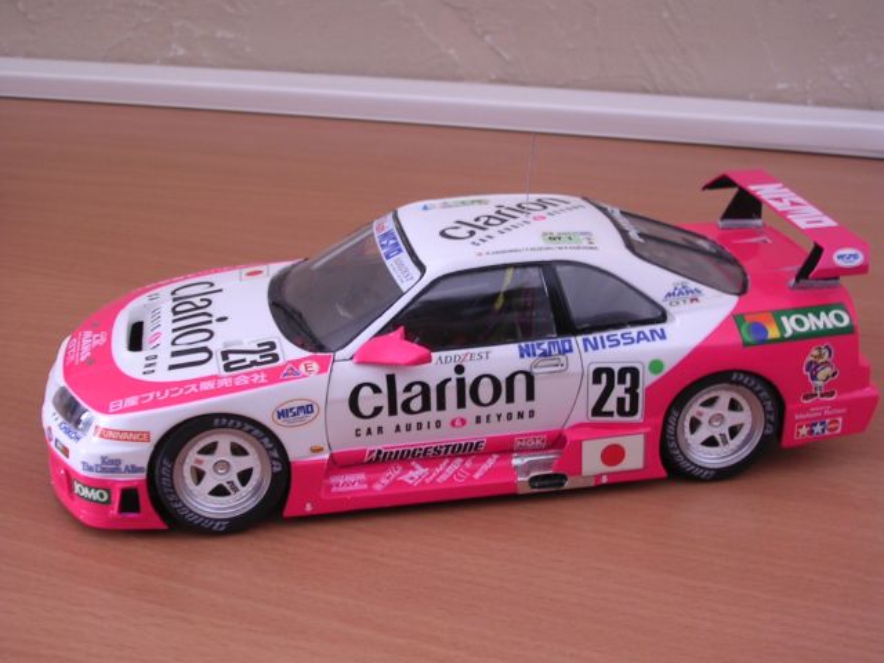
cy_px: 332
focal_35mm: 53
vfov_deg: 27.5
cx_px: 442
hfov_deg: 36.2
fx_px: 1353
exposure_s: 1/4.9
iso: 100
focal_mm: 8
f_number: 3.2
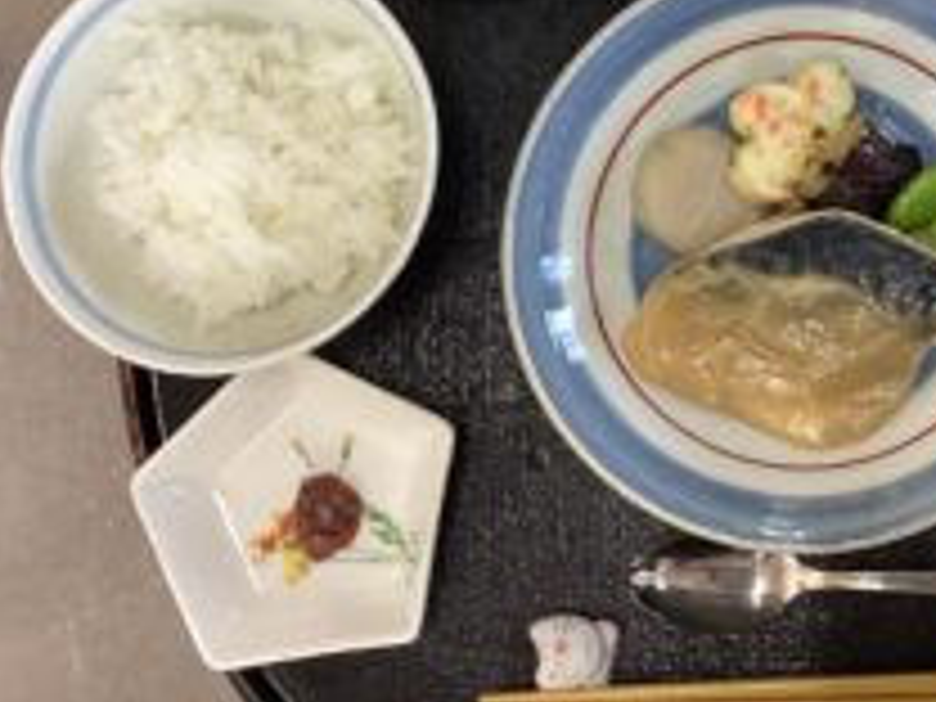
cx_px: 767
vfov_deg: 25.8
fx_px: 1514
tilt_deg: -83.6
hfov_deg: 33.2
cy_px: 187
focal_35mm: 56
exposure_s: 1/60
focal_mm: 3.3
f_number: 2.4
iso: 250
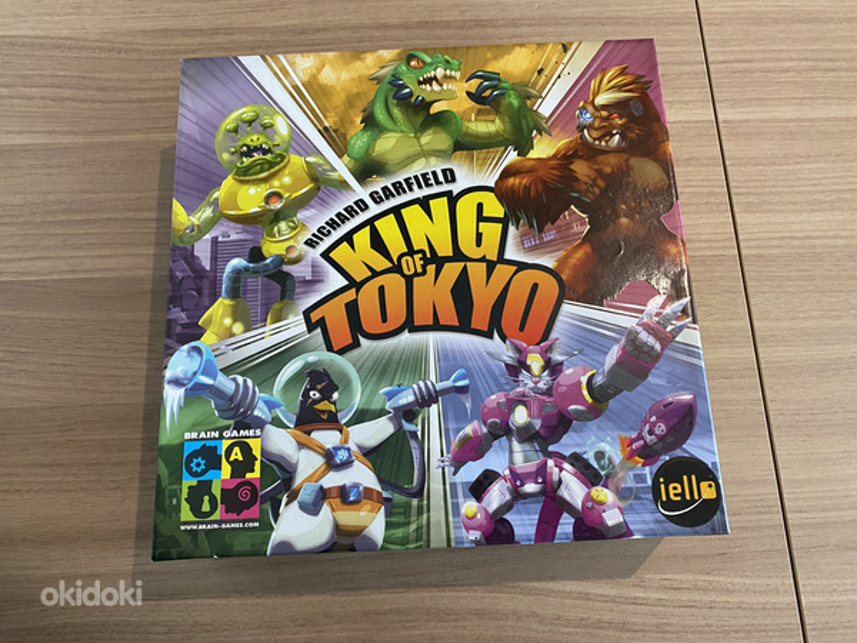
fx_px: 644
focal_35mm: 26
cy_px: 322
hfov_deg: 67.3
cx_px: 428
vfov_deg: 53.1
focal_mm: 4.25
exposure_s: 1/50
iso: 400
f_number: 1.8
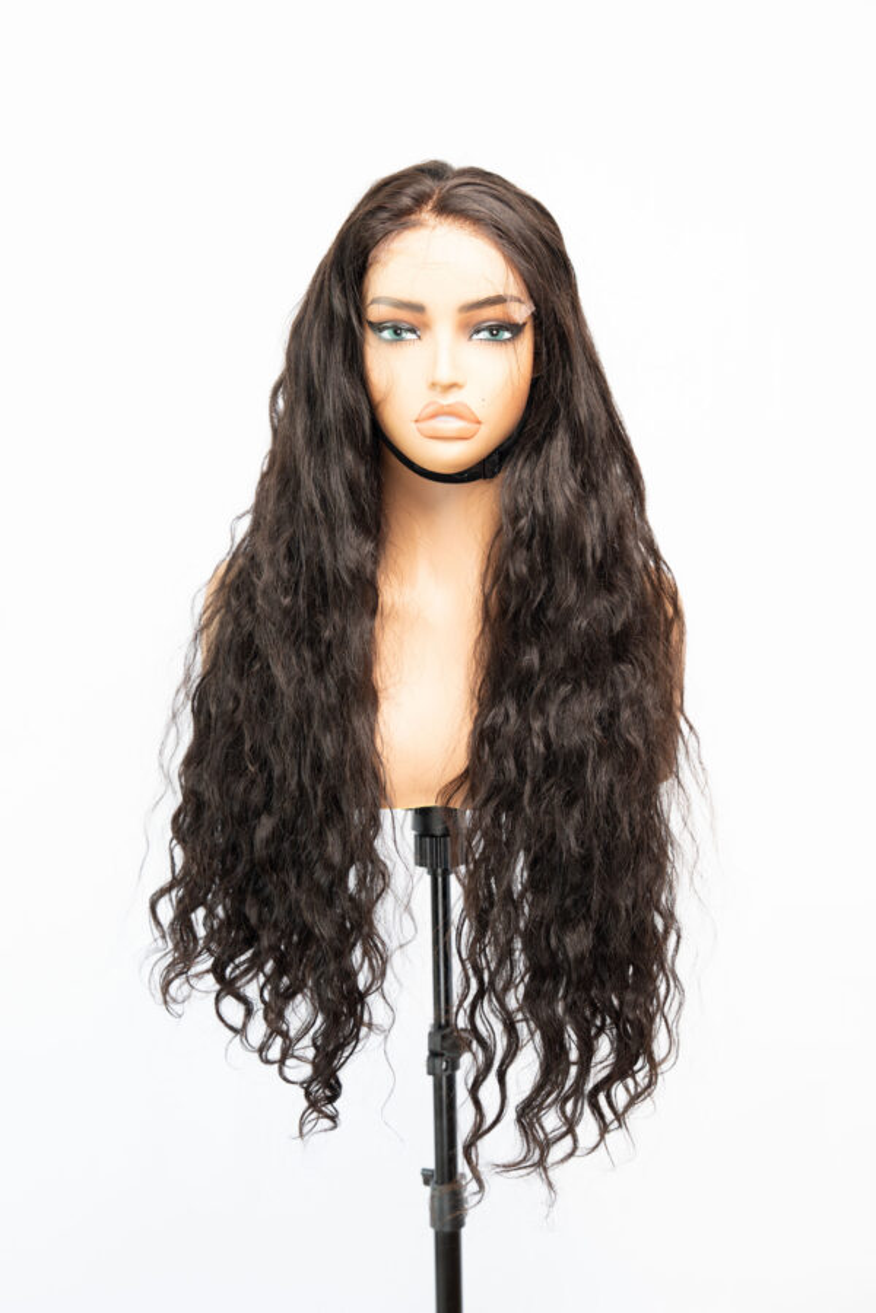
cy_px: 656
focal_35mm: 57
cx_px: 438
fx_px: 2080
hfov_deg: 23.8
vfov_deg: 35.1
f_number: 4.5
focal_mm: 57
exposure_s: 1/60
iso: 500
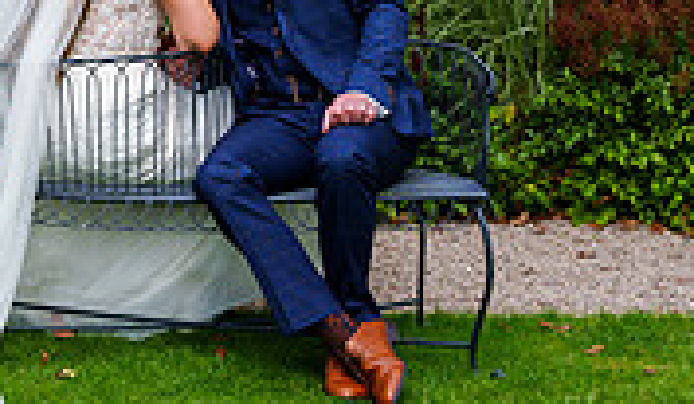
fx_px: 2468
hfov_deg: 15.7
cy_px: -58
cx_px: 23
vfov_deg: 9.3
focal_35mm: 133
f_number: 5
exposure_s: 1/800
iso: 200
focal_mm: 39
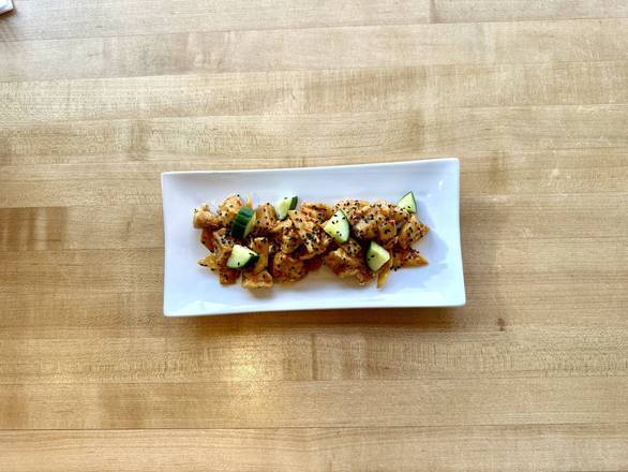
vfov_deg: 56.9
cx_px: 314
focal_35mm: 24
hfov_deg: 71.6
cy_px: 236
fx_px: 436
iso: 80
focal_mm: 6.86
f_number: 1.78
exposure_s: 1/120
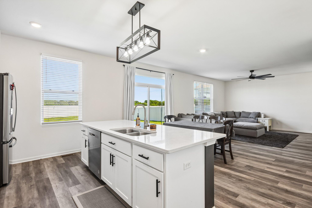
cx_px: 156
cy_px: 104
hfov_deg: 90.0
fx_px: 156
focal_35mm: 18
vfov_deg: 67.4
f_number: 8
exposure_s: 1/80
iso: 400
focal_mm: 12
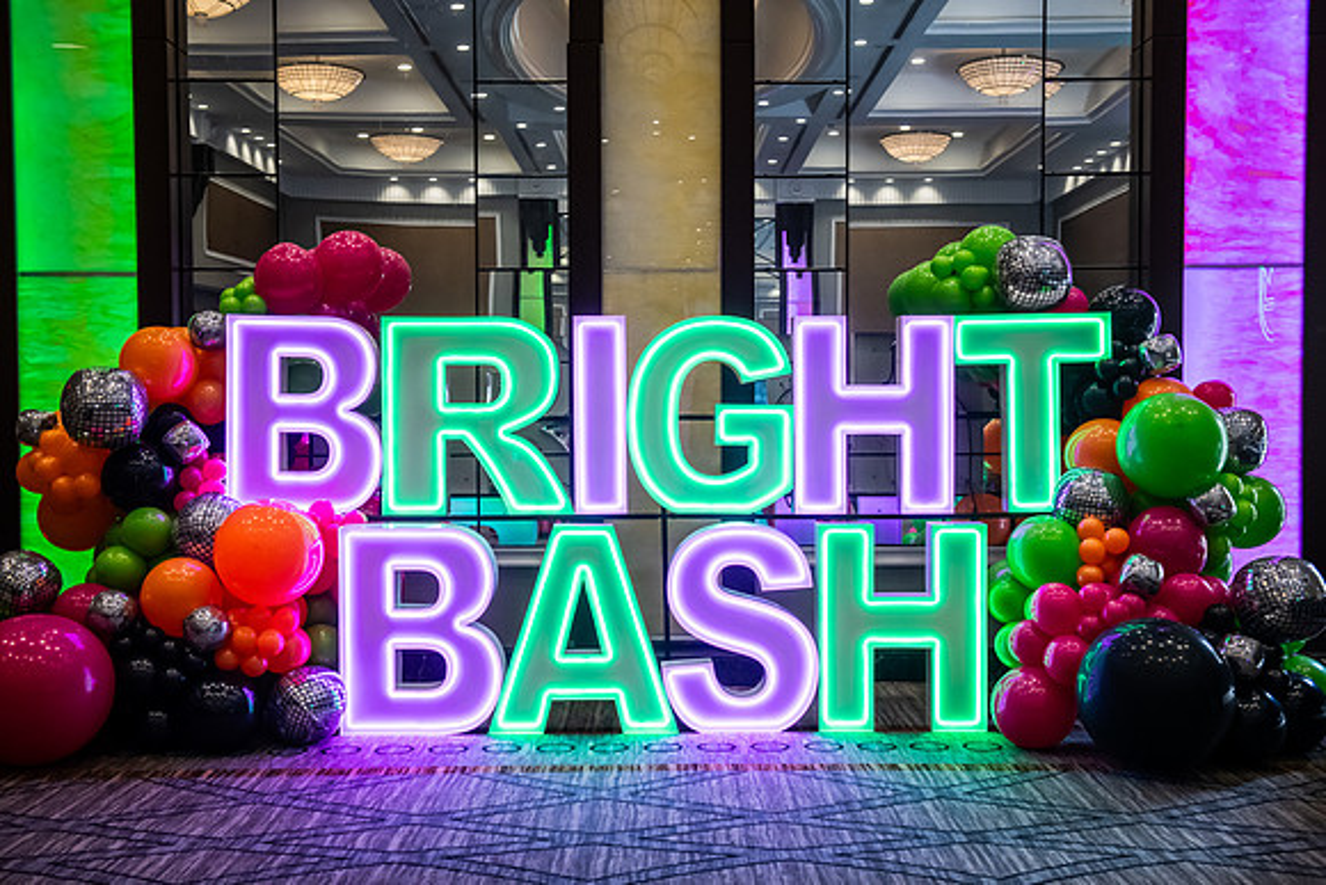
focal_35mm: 40
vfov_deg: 33.2
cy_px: 442
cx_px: 663
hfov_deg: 48.1
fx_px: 1485
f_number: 5.6
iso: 2500
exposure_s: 1/60
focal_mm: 40
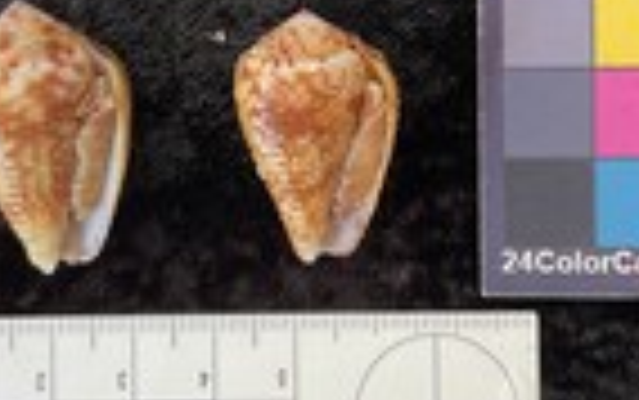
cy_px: 20
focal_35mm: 76
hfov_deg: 27.1
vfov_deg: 16.9
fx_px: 1325
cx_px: 292
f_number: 1.8
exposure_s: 1/100
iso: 50
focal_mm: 3
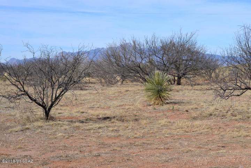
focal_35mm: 82
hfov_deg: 24.6
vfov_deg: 16.6
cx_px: 126
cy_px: 84
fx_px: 575
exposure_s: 1/250
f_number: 8
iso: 100
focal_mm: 55
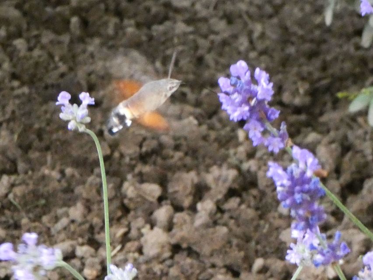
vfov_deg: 6.3
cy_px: 140
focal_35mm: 236
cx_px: 186
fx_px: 2543
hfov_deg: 8.4
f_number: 5.5
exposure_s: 1/50
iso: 1600
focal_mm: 42.3
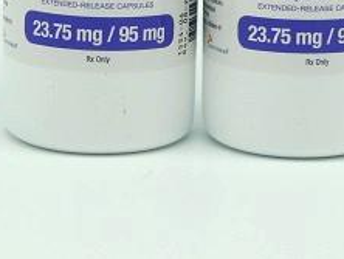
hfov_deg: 12.2
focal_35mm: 162
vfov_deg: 9.1
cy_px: -29
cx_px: 200
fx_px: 1612
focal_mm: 12.8
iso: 80
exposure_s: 1/125
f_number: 2.8
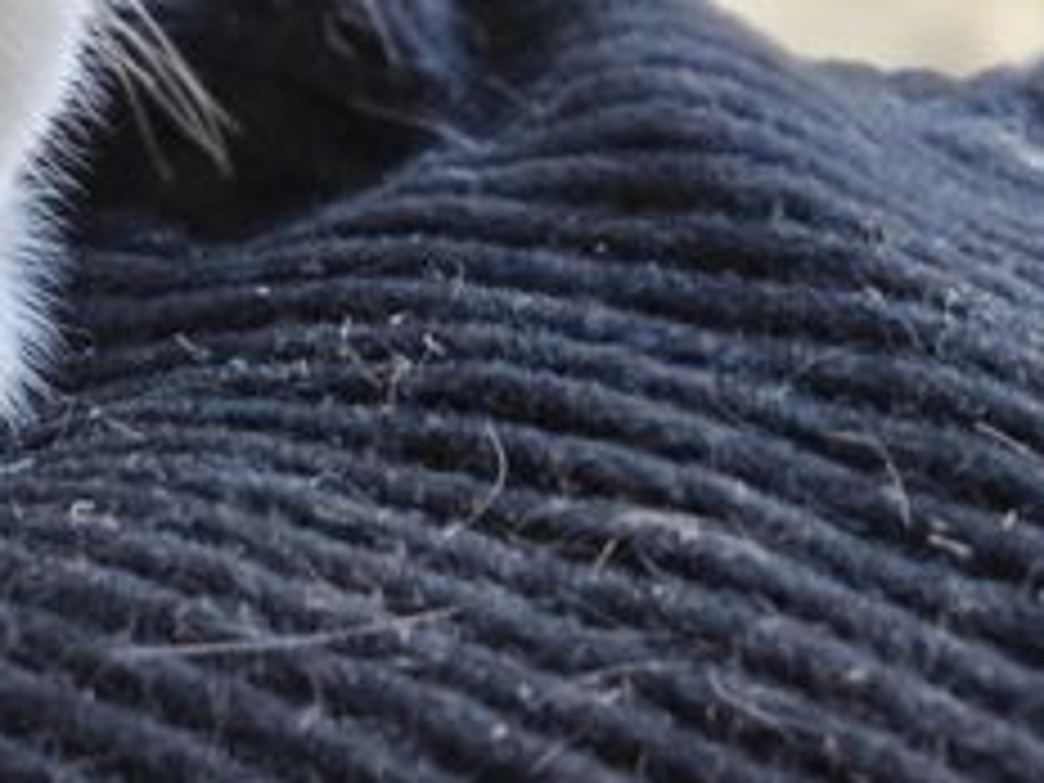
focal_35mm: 124
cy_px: -279
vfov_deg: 11.6
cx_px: -698
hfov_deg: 14.4
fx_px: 3740
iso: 250
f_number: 2.8
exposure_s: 1/100
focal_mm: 5.59
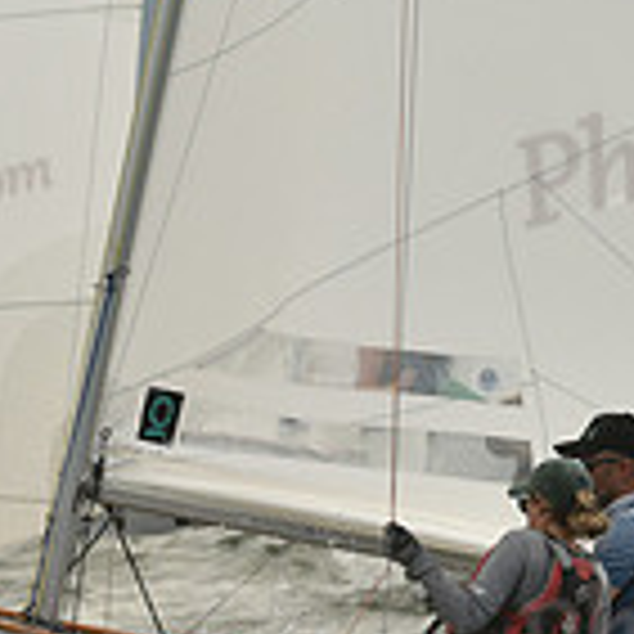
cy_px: 407
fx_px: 23995
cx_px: 288
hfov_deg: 1.5
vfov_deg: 1.5
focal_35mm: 1158
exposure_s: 1/1600
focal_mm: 330
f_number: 6.3
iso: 320
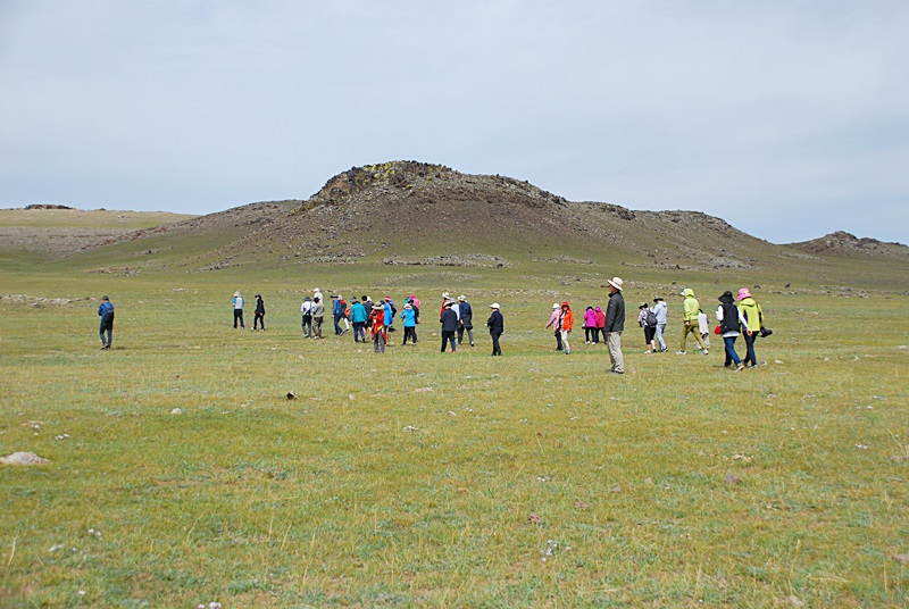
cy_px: 304
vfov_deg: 28.2
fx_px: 1214
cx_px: 454
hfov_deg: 41.1
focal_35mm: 48
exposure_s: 1/2000
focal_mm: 32
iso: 400
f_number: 6.3
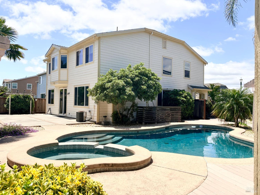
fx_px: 195
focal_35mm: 26
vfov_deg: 53.1
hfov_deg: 67.3
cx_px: 130
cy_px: 98
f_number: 1.6
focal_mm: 5.96
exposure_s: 1/4065
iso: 50
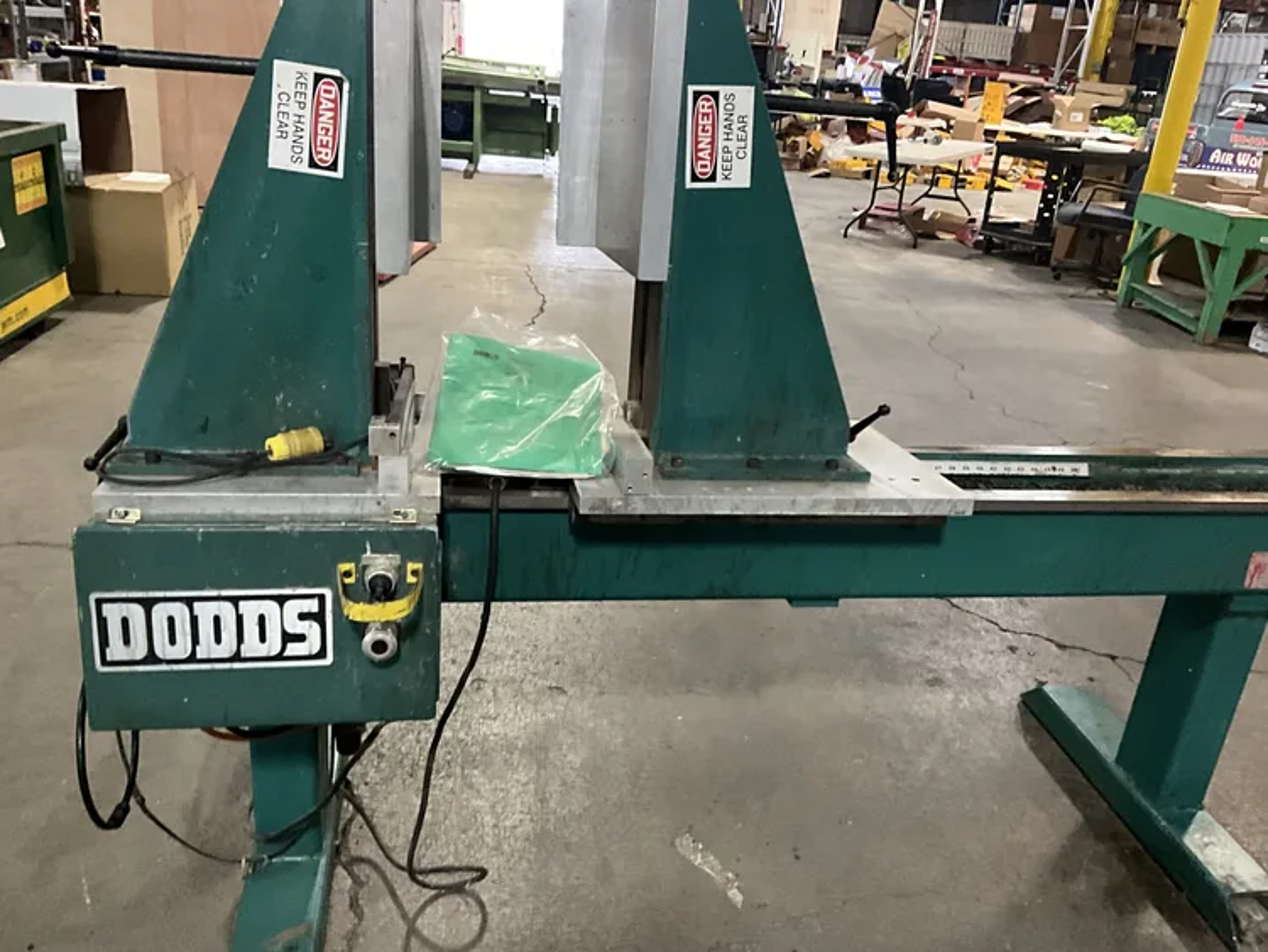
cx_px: 634
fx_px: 1063
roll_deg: -4.7
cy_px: 476
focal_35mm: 29
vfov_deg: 48.3
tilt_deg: -22.6
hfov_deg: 61.6
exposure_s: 1/34
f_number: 1.8
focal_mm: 3
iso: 320
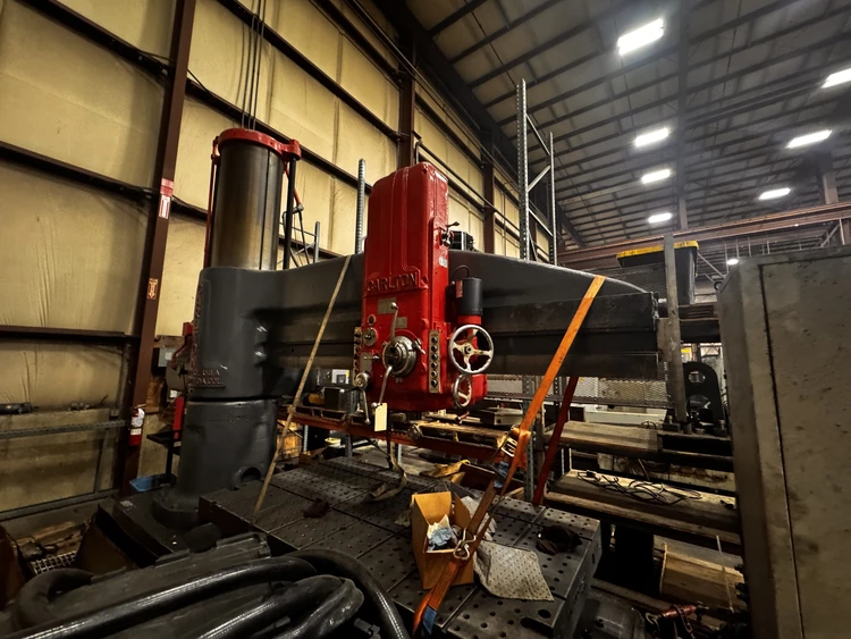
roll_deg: -1.1
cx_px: 426
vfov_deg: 85.7
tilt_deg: +6.8
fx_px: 344
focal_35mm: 14
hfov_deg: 102.0
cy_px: 320
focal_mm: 2.22
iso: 1000
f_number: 2.2
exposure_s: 1/40
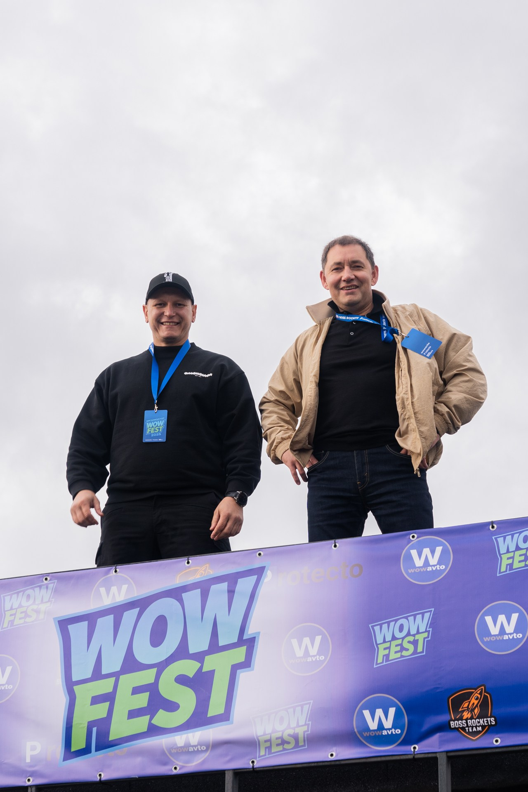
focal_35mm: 79
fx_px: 1738
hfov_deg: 17.3
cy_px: 396
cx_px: 264
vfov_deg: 25.7
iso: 125
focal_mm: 52.7
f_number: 5
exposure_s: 1/160
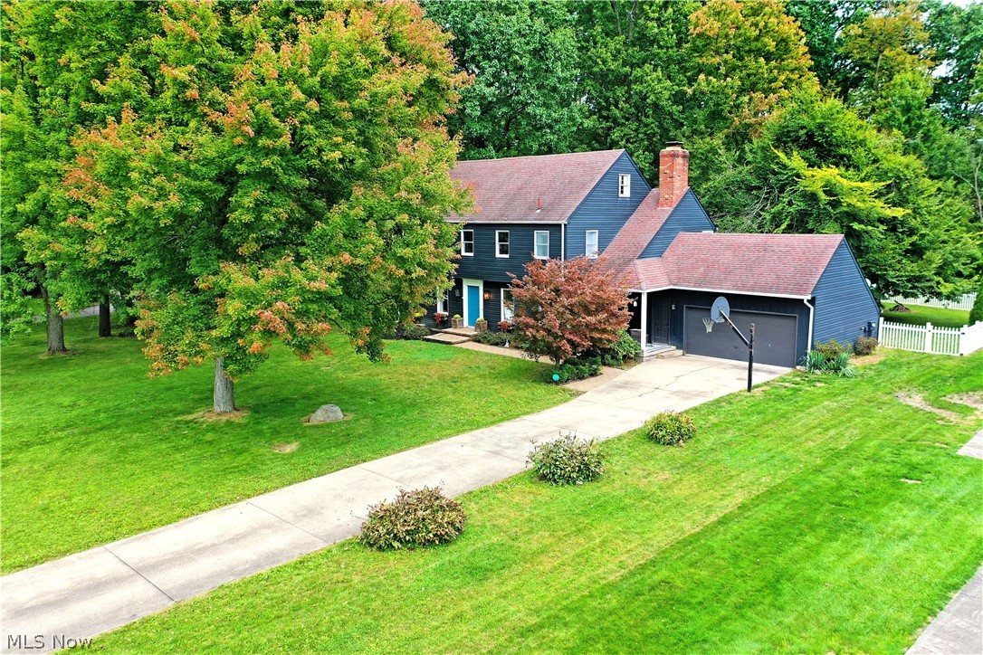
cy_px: 328
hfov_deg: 65.5
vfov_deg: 46.4
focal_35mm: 28
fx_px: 764
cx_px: 492
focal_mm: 10.26
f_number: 3.5
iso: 100
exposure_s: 1/80
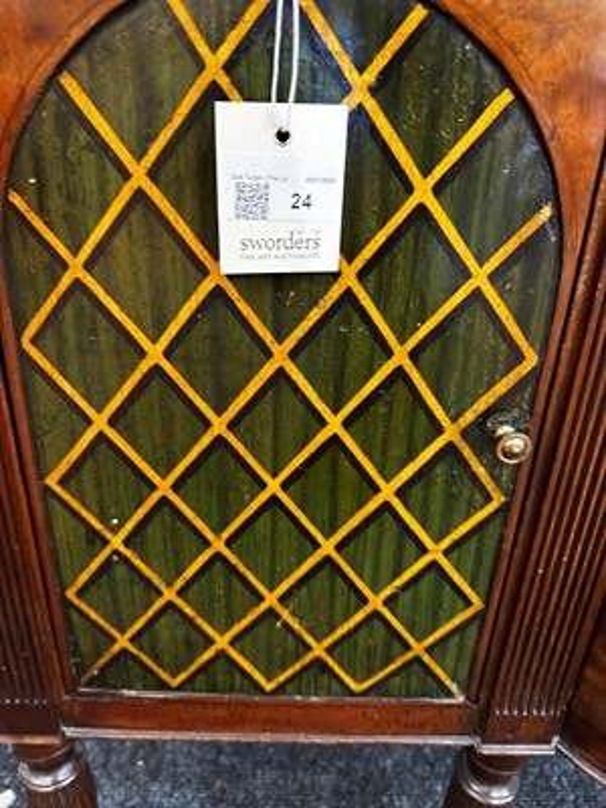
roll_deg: -1.5
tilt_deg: -26.8
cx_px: 303
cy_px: 404
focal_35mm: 24
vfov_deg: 71.6
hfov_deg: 56.8
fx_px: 560
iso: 640
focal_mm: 6.86
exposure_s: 1/33
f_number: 1.78
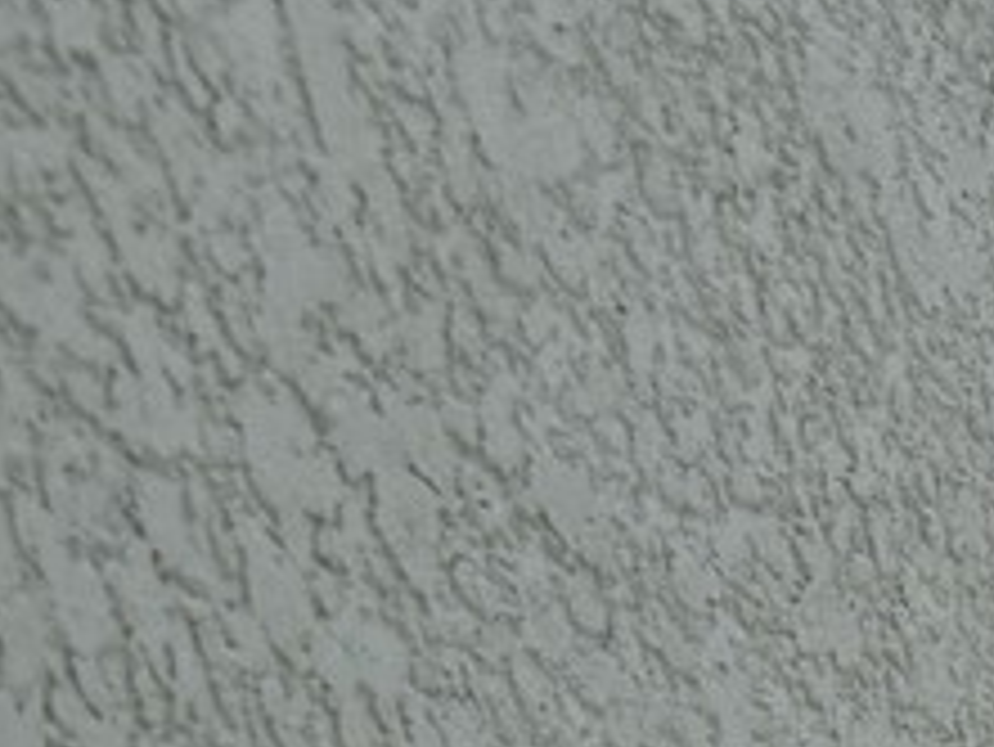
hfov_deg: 9.1
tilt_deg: -5.9
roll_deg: +3.3
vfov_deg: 7.2
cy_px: 2529
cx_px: 3000
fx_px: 4999
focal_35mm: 174
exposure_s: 1/3145
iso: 100
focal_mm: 6.76
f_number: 1.78
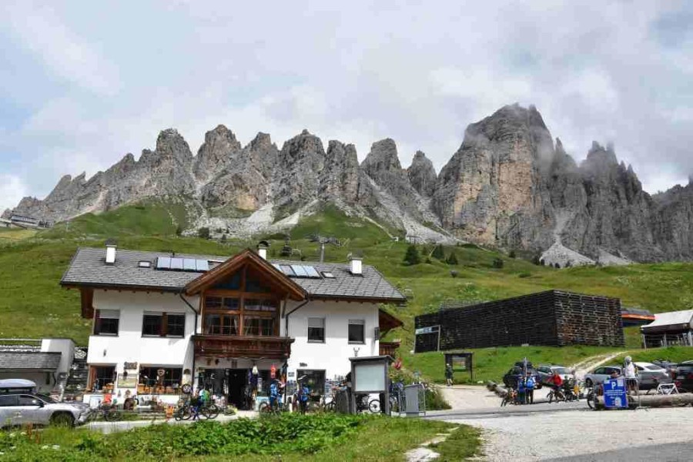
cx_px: 346
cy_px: 231
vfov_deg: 40.0
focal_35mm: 33
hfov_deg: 57.2
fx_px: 635
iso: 360
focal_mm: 22
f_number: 11
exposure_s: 1/500
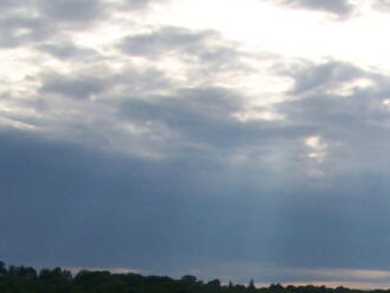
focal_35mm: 119
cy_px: 399
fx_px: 1340
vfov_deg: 12.0
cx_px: 437
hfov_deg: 16.1
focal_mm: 6.3
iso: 80
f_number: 5.6
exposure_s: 1/640
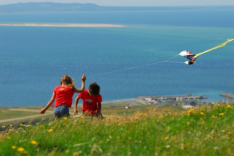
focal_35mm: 165
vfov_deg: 8.3
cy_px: 78
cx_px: 117
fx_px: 1074
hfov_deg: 12.4
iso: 100
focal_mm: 110
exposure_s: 1/500
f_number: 5.6
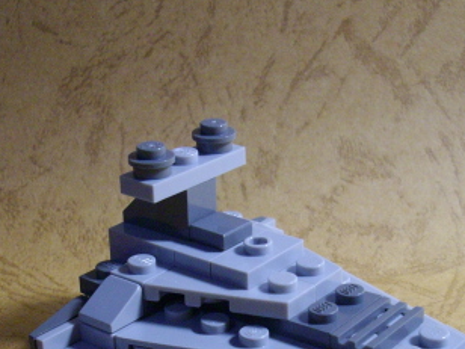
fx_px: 1034
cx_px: 288
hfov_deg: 25.3
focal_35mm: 77
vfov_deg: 19.0
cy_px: 257
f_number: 2.8
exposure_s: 1/50
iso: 281
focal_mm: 6.2
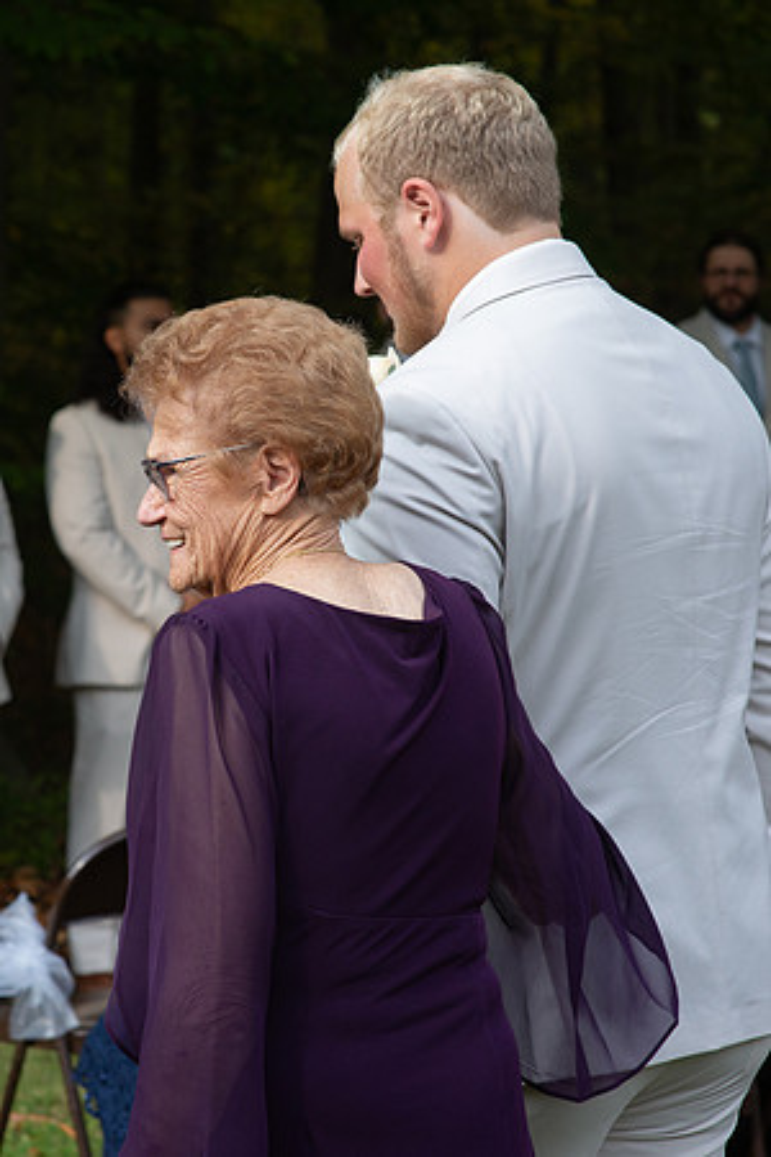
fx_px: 4092
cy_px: 578
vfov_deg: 16.1
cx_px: 260
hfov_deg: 10.8
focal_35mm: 127
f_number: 6.3
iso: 640
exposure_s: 1/640
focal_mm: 85
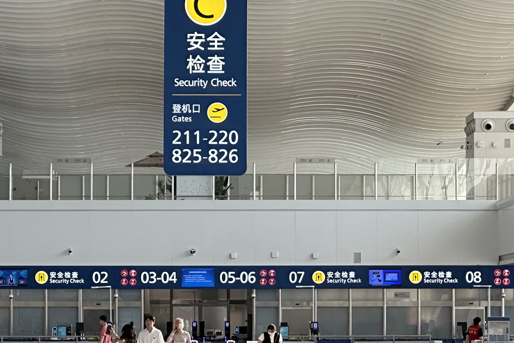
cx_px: 233
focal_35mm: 175
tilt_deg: +2.6
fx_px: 2498
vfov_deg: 7.8
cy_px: 255
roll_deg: -0.5
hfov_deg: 11.7
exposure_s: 1/124
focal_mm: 9
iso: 80
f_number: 2.8
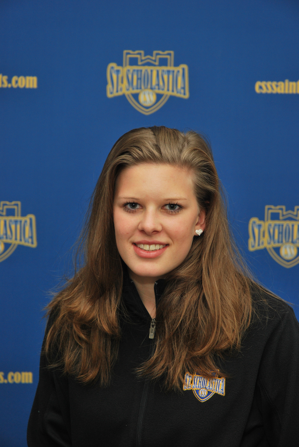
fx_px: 1304
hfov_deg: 13.1
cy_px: 224
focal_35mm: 105
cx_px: 150
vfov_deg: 19.4
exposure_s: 1/160
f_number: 6.3
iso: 400
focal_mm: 70
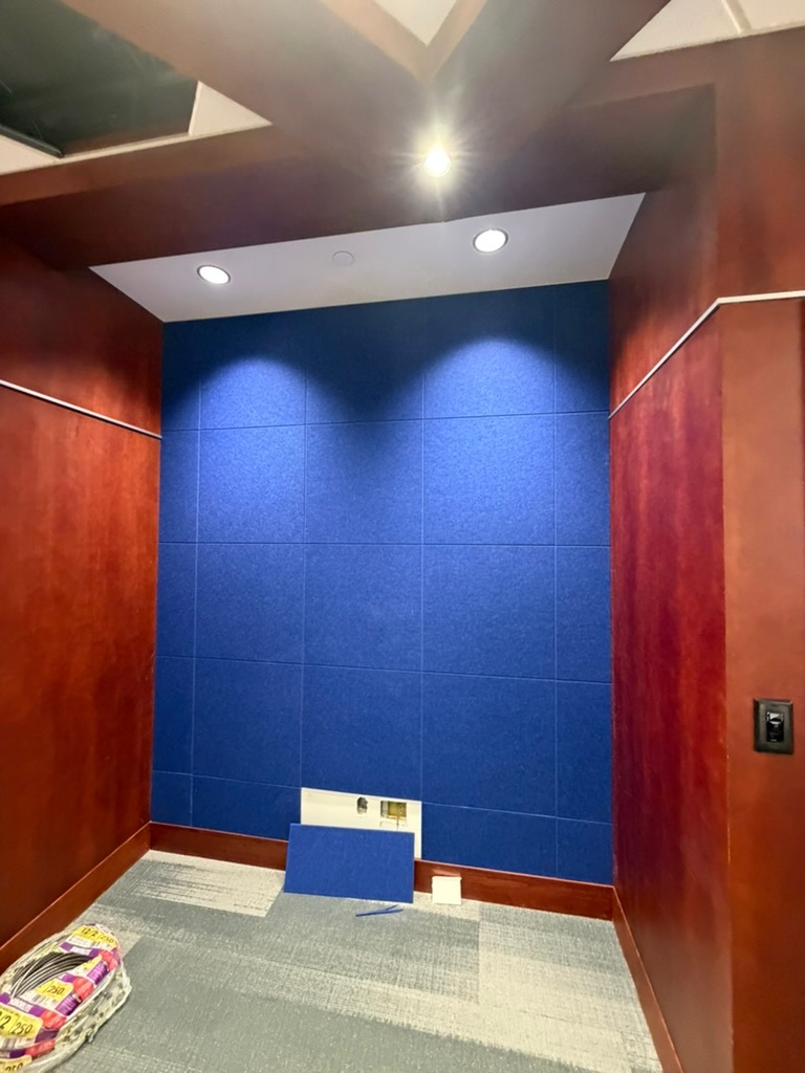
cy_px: 536
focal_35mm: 14
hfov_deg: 85.7
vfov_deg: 102.1
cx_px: 402
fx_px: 434
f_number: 2.2
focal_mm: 2.22
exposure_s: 1/60
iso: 640
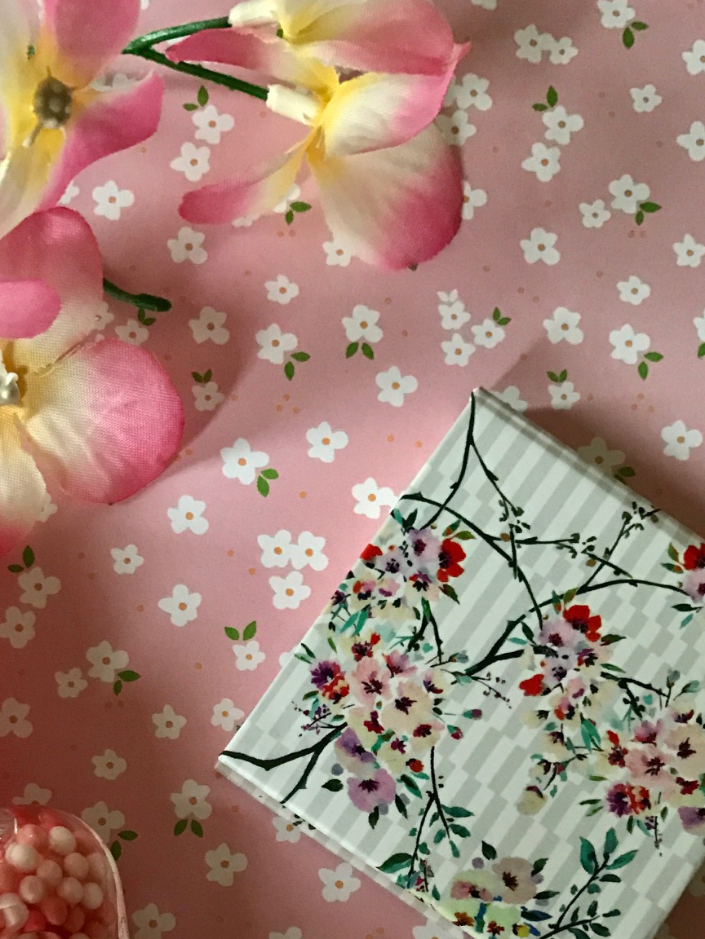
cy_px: 805
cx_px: 227
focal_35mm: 49
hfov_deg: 29.4
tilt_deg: -85.2
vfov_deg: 37.0
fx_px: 1331
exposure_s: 1/12
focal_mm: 3.99
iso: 100
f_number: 1.8
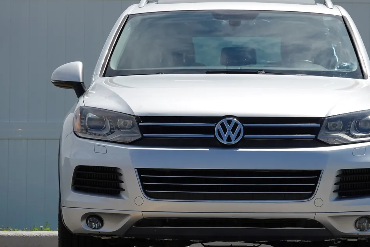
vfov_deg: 4.7
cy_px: 144
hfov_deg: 7.0
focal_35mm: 294
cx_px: 231
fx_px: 3022
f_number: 5
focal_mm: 83.9
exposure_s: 1/1000
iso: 100
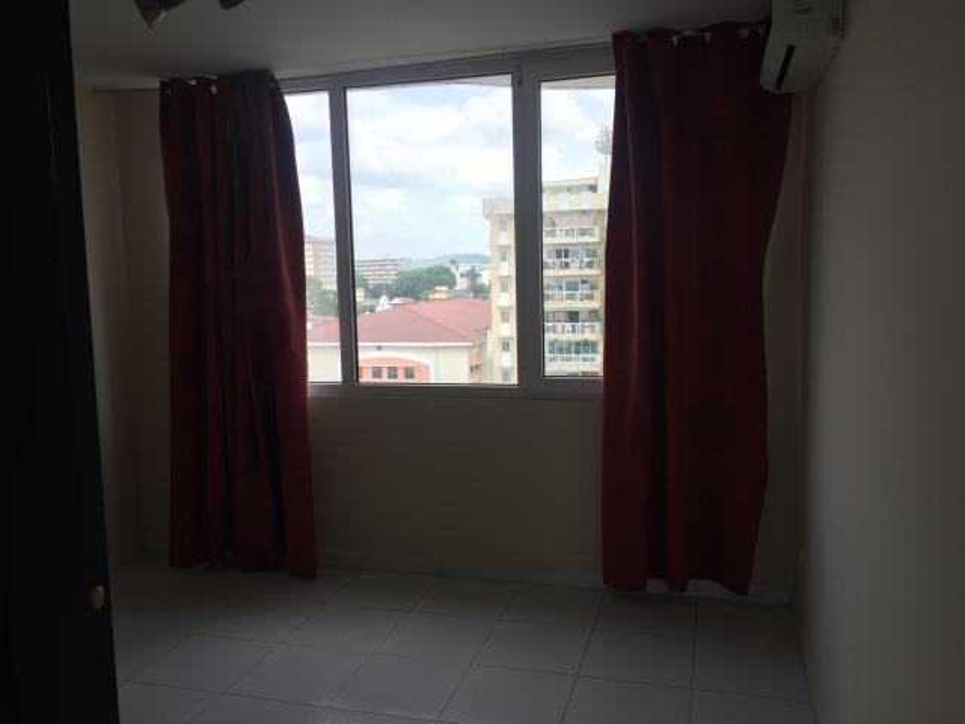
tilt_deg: -5.8
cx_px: 482
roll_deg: +0.8
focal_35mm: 29
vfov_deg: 48.2
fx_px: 808
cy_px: 362
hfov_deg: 61.7
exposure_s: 1/120
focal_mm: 4.15
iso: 32
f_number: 2.2
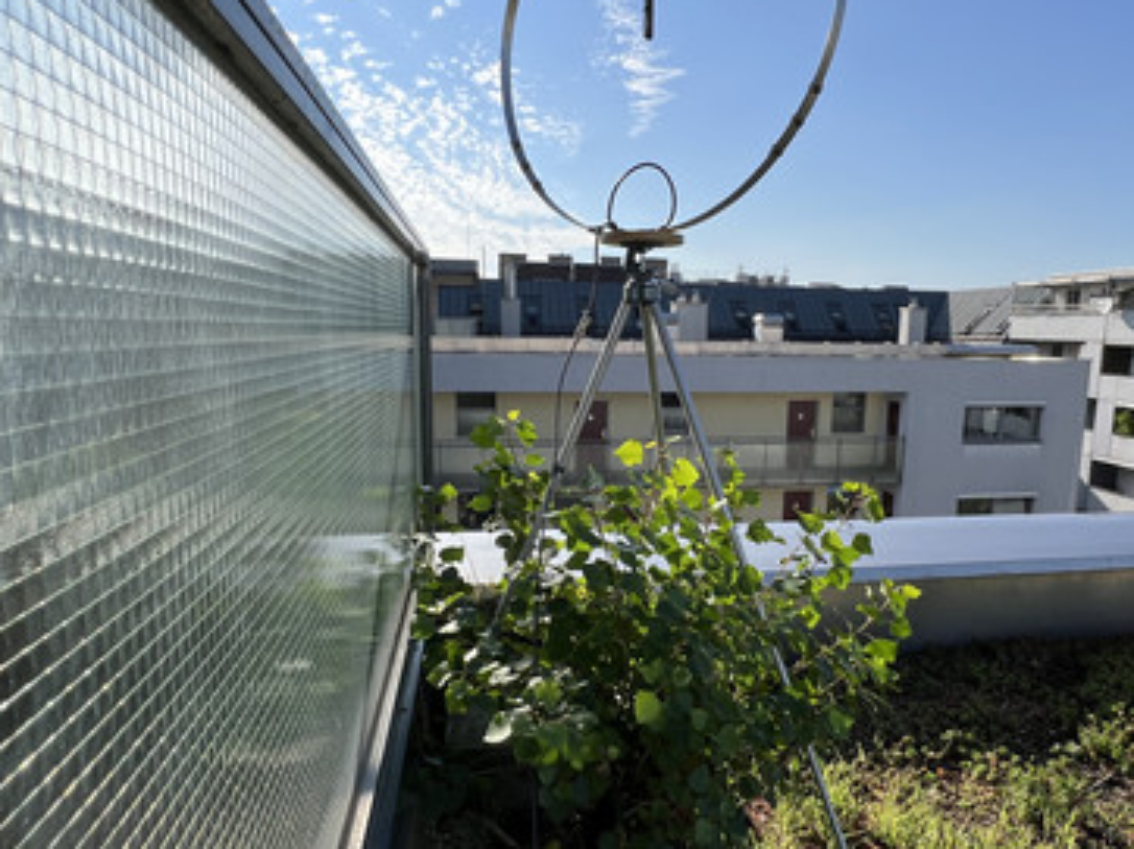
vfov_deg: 58.8
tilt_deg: -10.7
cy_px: 457
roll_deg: -0.3
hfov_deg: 73.6
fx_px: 753
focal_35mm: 23
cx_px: 645
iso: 32
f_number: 1.8
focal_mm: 1.57
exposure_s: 1/1727
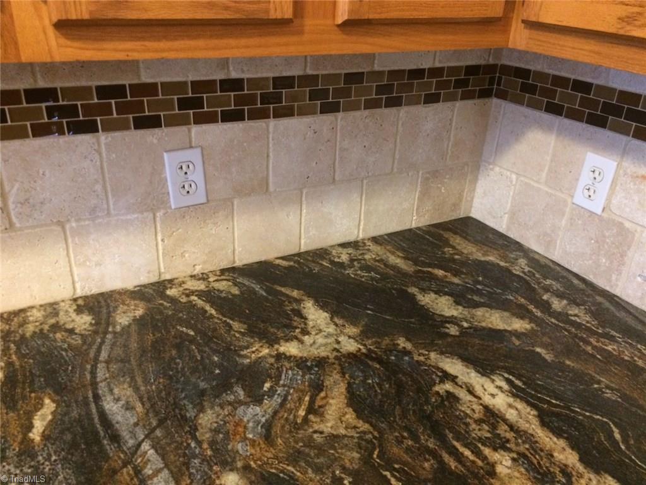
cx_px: 323
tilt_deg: -25.9
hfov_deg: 61.7
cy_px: 242
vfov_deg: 48.2
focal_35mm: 29
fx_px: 541
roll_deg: -1.8
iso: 320
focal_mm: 4.15
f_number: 2.2
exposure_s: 1/15
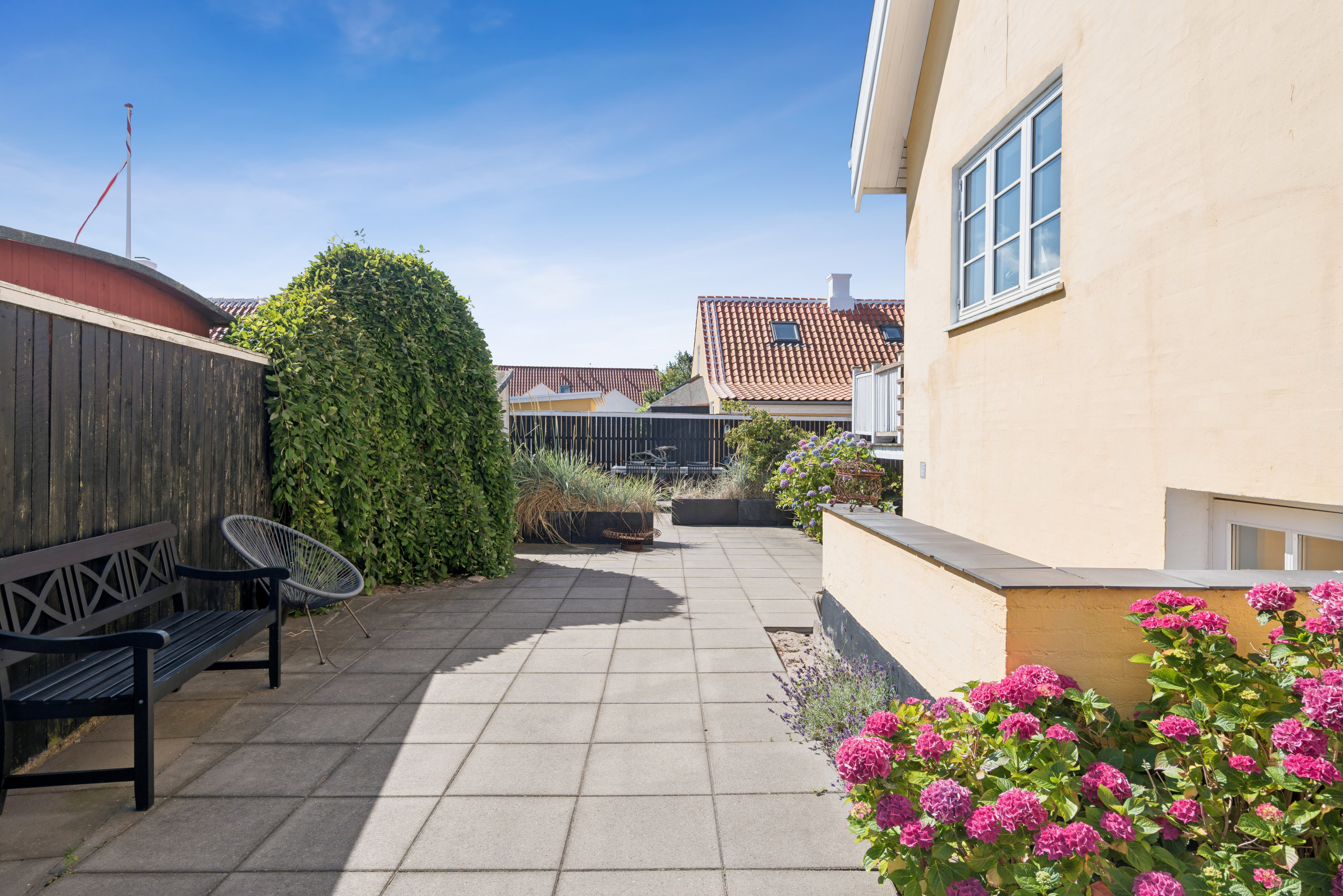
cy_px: 448
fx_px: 783
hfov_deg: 81.2
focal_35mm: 21
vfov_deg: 59.5
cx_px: 672
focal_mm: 21
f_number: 9
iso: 50
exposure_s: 1/80
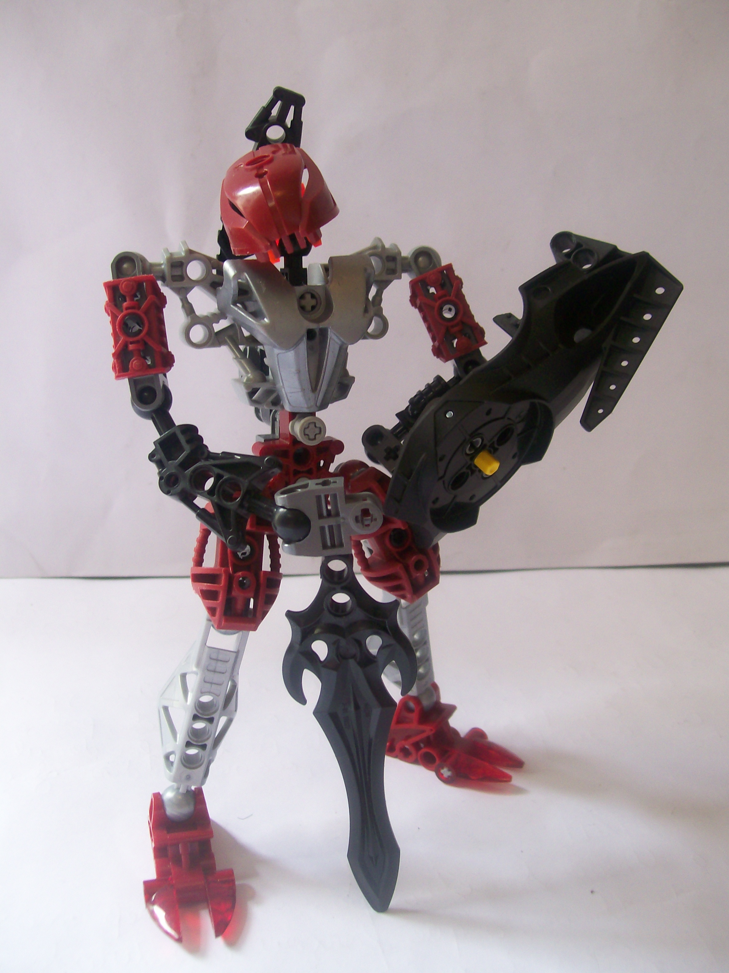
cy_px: 486
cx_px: 364
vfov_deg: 51.4
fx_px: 1011
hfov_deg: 39.7
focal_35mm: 36
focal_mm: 6
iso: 80
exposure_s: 1/38.1
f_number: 2.7
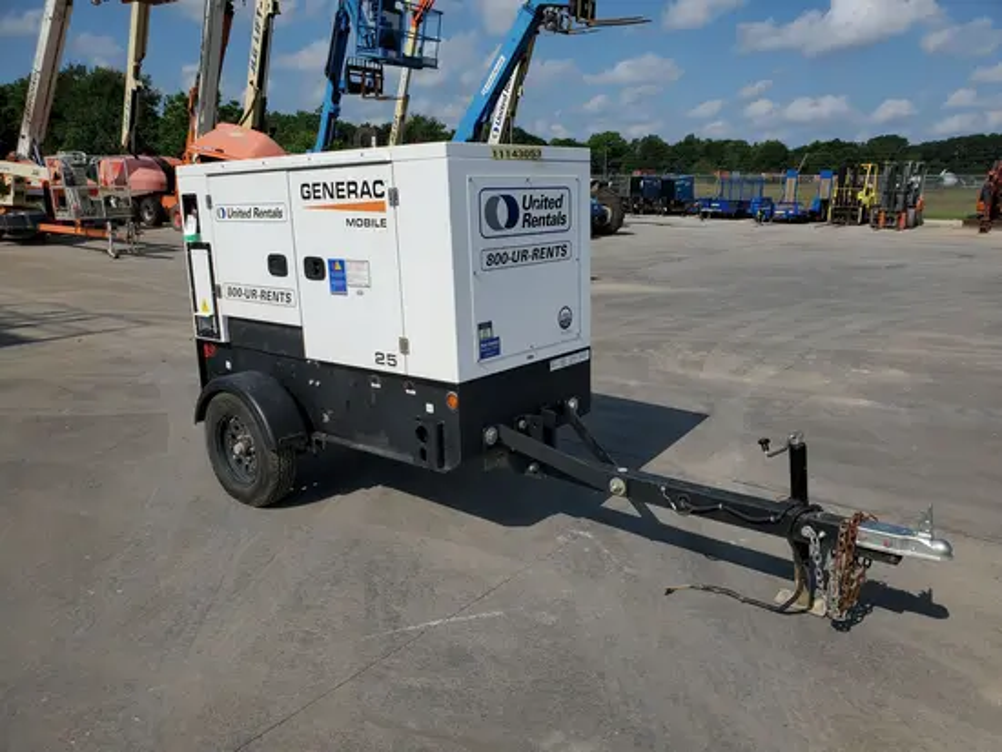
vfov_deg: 53.1
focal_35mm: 26
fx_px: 753
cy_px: 376
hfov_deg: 67.3
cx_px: 501
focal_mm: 4.3
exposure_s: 1/3628
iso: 50
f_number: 2.4
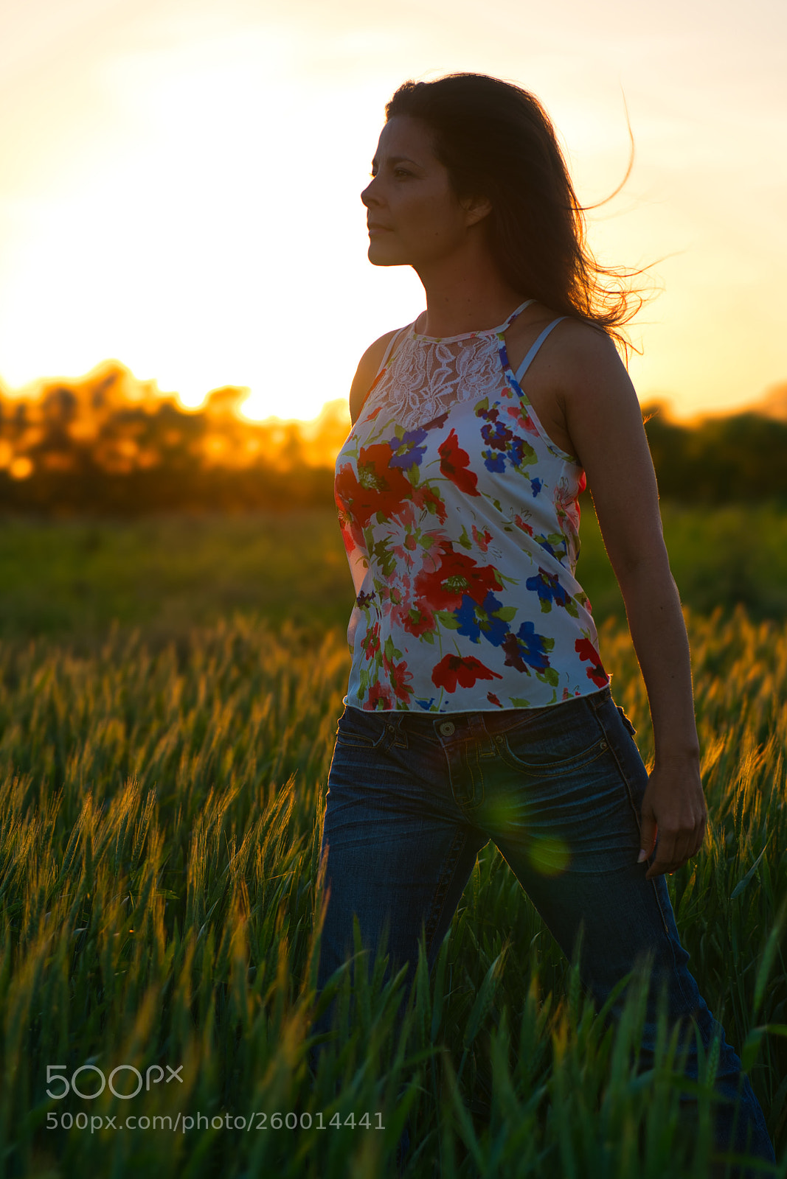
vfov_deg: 20.4
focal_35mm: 100
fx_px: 3278
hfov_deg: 13.7
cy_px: 590
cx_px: 394
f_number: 5.6
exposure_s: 1/160
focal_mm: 100
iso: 100
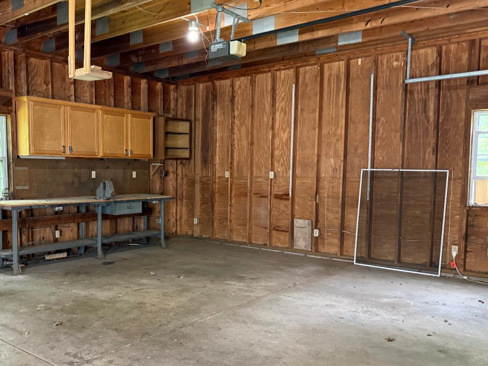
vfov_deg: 42.9
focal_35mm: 33
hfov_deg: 54.3
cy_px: 201
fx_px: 465
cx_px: 165
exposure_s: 1/60
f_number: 1.78
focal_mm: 6.76
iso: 640
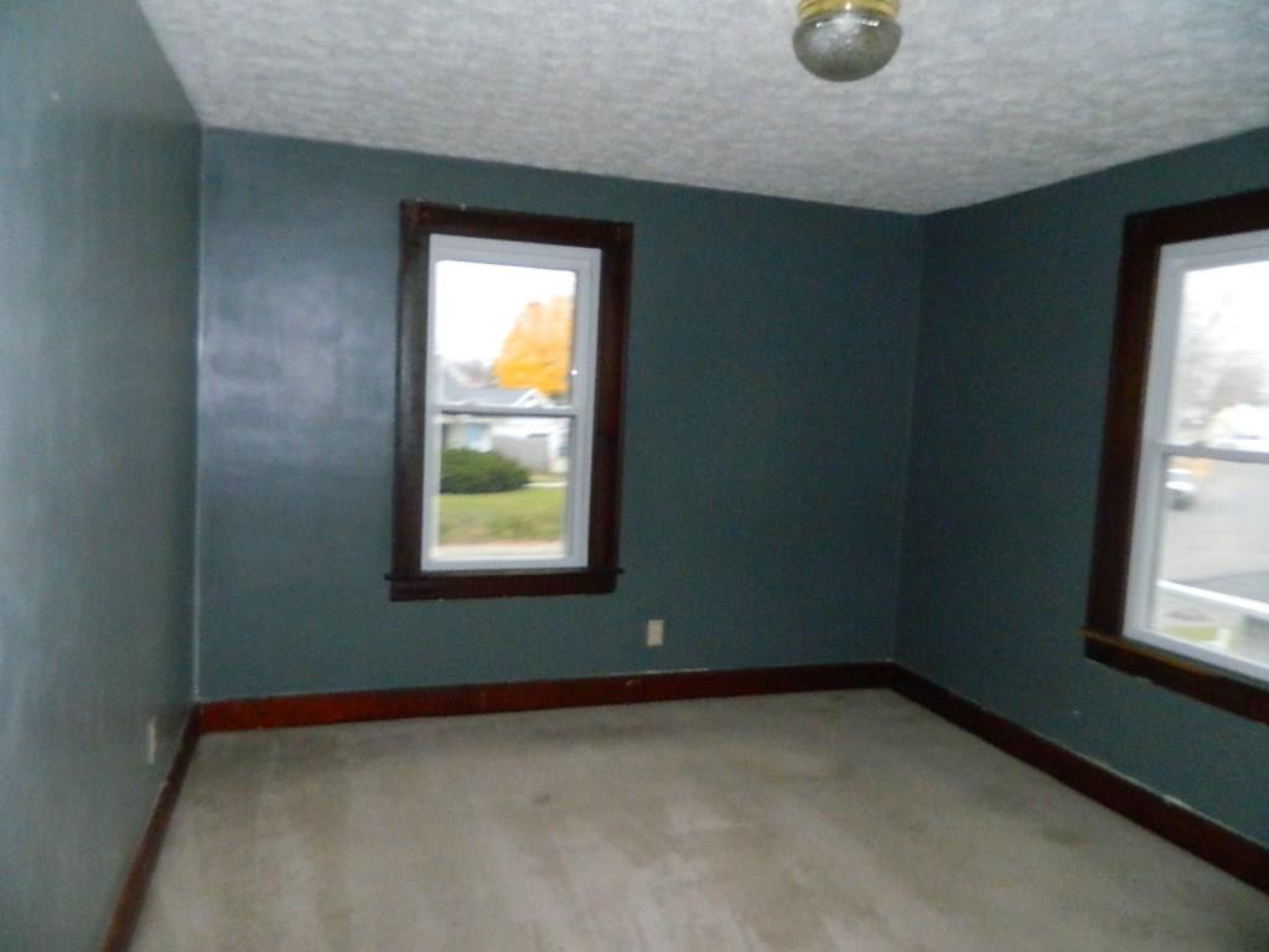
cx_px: 634
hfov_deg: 69.4
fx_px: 916
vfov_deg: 54.9
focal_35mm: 25
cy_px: 476
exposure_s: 1/30
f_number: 8.7
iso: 800
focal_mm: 4.5
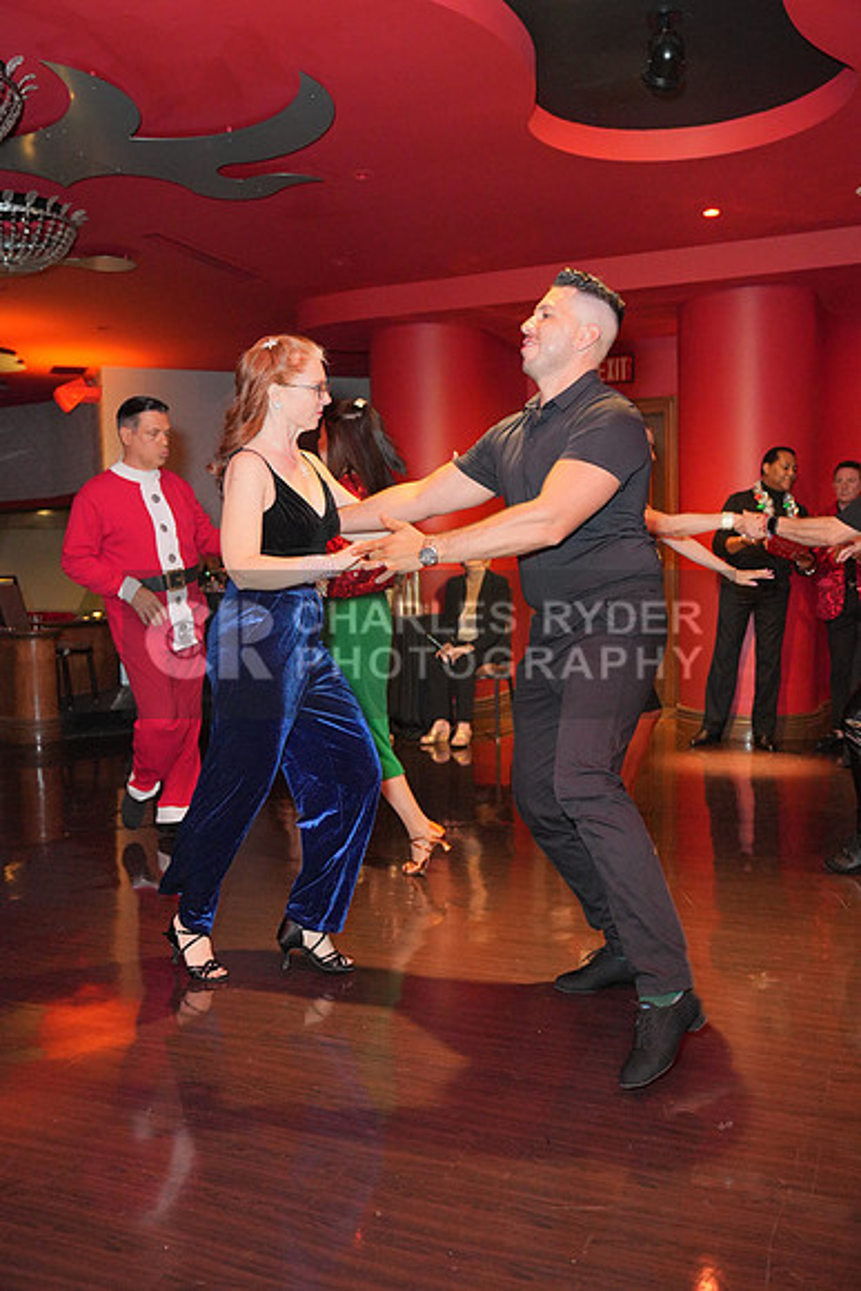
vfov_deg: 58.7
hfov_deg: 41.1
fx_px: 1147
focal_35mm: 32
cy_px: 646
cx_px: 430
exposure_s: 1/160
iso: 4000
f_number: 4
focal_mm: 32
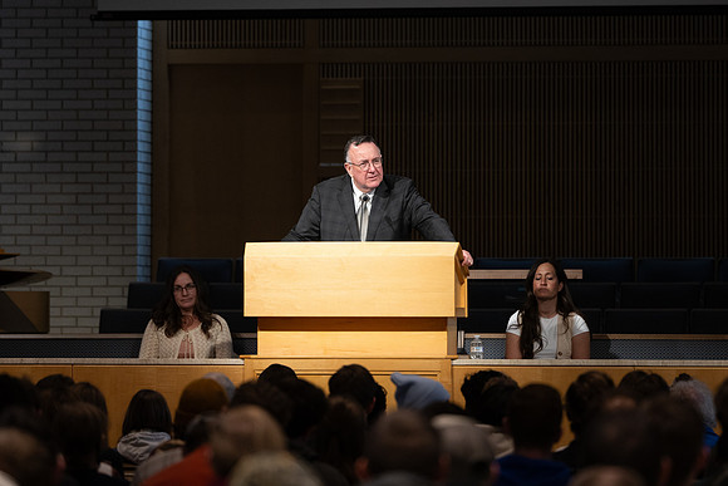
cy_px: 165
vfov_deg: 5.6
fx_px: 4926
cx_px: 361
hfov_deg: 8.5
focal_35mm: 244
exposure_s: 1/200
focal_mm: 180
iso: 640
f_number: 3.2
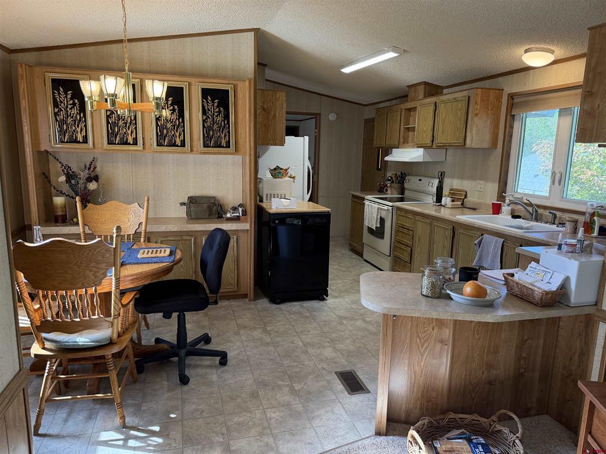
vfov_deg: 56.8
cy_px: 227
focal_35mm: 24
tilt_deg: -11.1
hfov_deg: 71.6
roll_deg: -0.9
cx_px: 303
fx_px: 420
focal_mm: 6.76
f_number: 1.78
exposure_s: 1/206
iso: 200
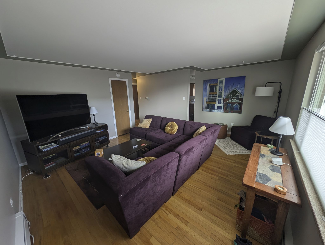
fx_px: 113
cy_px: 122
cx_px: 162
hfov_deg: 110.5
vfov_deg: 94.6
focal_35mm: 12
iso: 39
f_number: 1.95
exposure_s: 1/59.9
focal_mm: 2.23
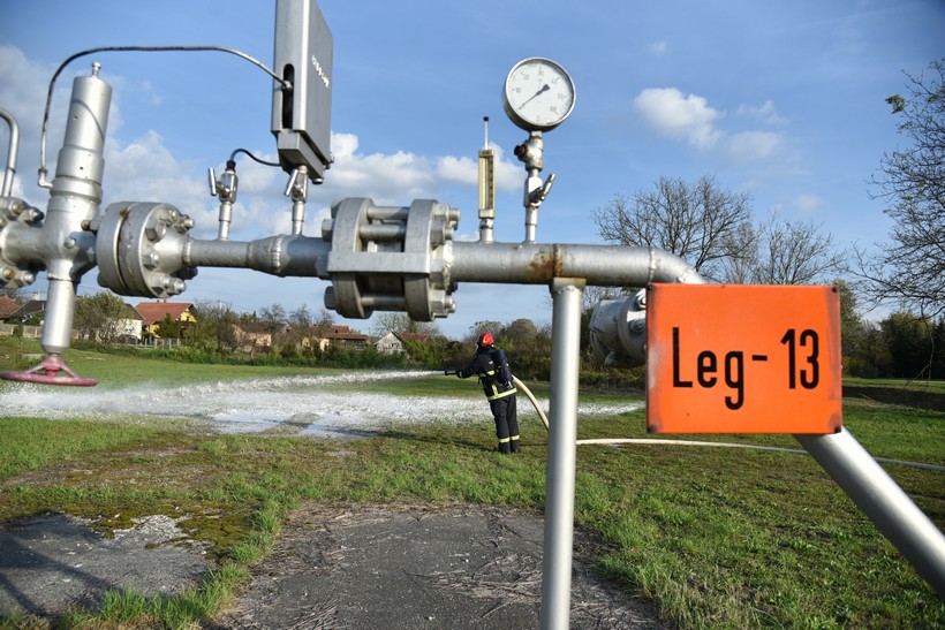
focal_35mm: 24
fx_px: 630
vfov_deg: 53.2
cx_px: 472
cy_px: 315
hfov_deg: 73.7
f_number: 4
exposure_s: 1/3200
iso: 400
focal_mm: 24
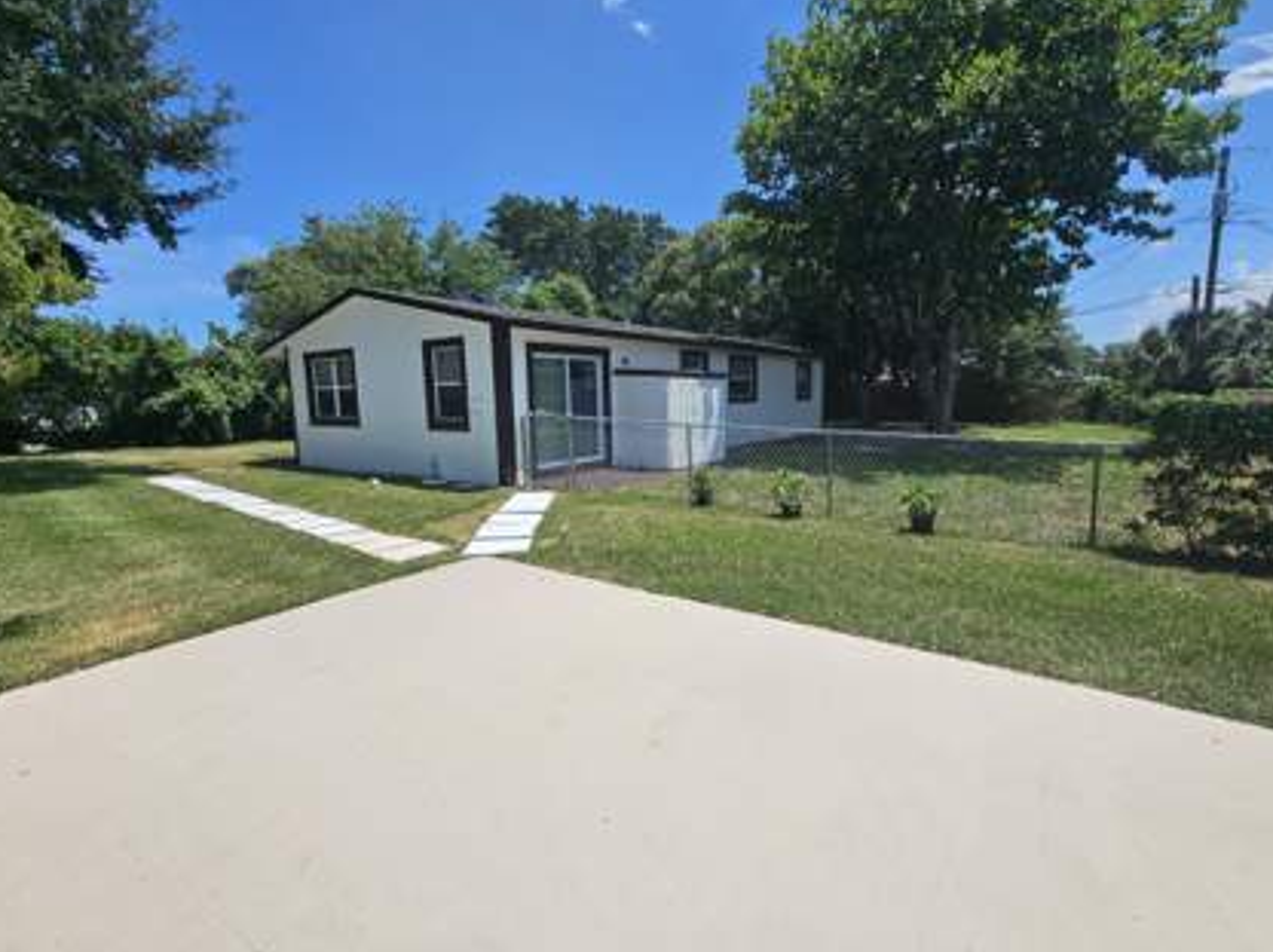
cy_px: 476
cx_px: 667
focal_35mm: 15
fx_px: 551
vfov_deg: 81.6
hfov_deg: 98.2
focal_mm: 2.2
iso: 50
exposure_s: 1/4153
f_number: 2.2
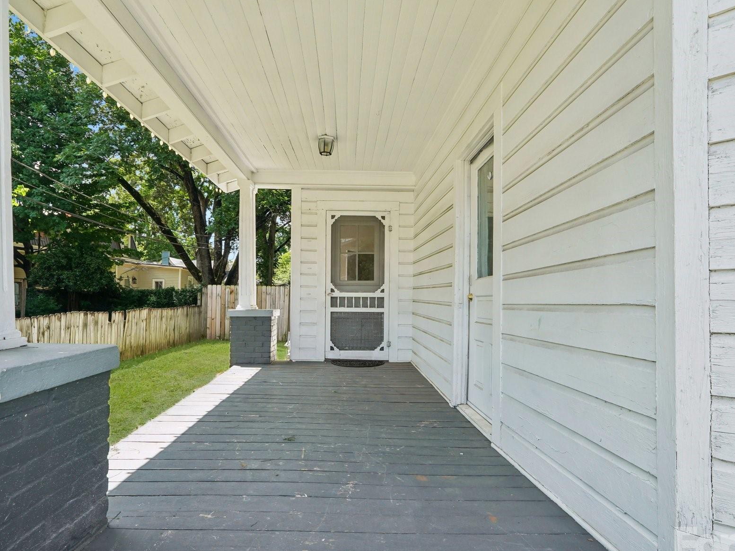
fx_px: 403
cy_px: 297
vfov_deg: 68.6
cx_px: 341
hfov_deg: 84.5
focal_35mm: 19
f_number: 8
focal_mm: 10
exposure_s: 1/30
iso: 100
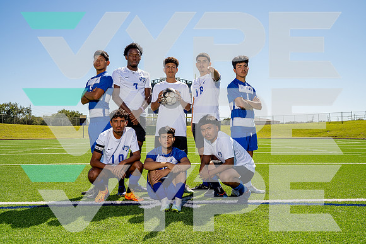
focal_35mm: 35
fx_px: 356
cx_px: 183
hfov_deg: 54.4
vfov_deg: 37.9
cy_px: 122
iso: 80
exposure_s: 1/200
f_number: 7.1
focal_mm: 35
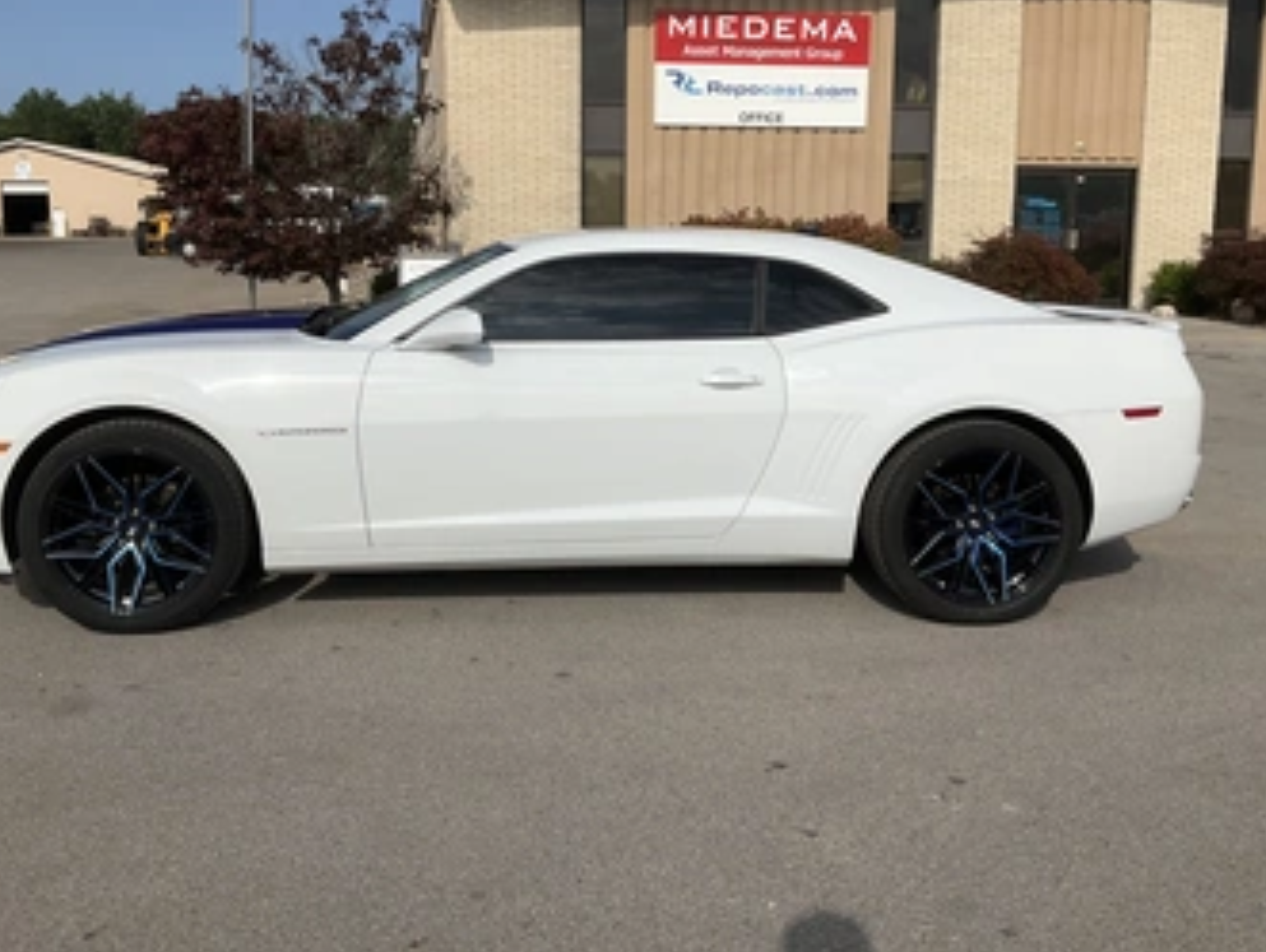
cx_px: 612
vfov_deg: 40.7
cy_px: 401
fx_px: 1281
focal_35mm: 35
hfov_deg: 52.6
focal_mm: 3
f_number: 1.8
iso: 25
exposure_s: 1/4785
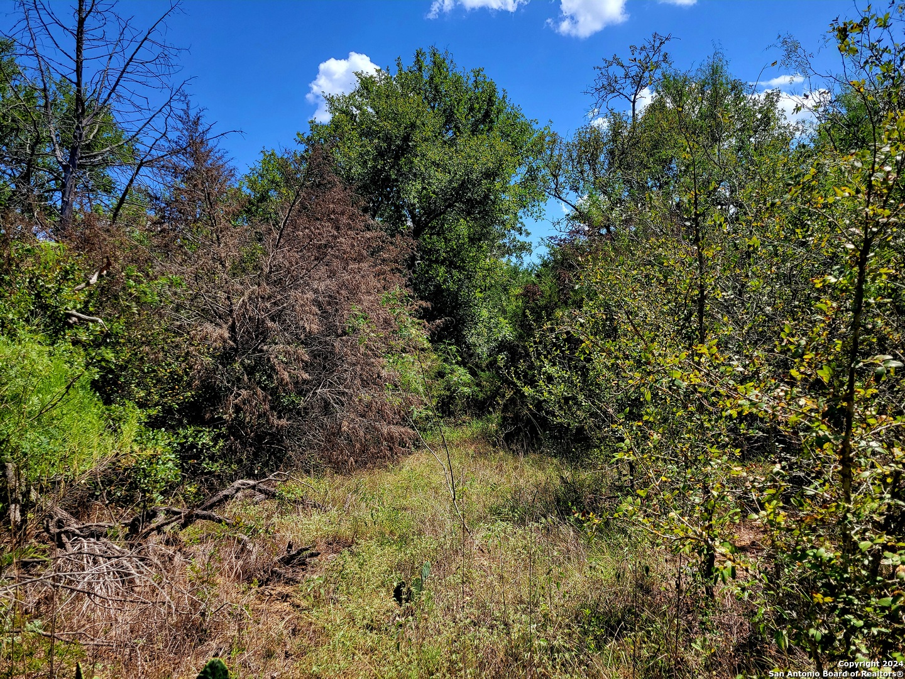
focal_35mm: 26
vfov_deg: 53.1
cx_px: 452
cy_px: 340
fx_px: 680
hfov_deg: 67.3
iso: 40
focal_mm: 5.4
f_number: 1.8
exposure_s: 1/1667
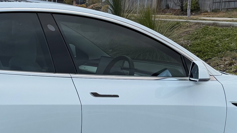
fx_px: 528
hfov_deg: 24.4
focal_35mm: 84
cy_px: 134
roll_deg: -1.6
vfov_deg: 14.2
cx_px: 13
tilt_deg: -11.7
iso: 80
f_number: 1.78
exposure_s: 1/121
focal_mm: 6.76
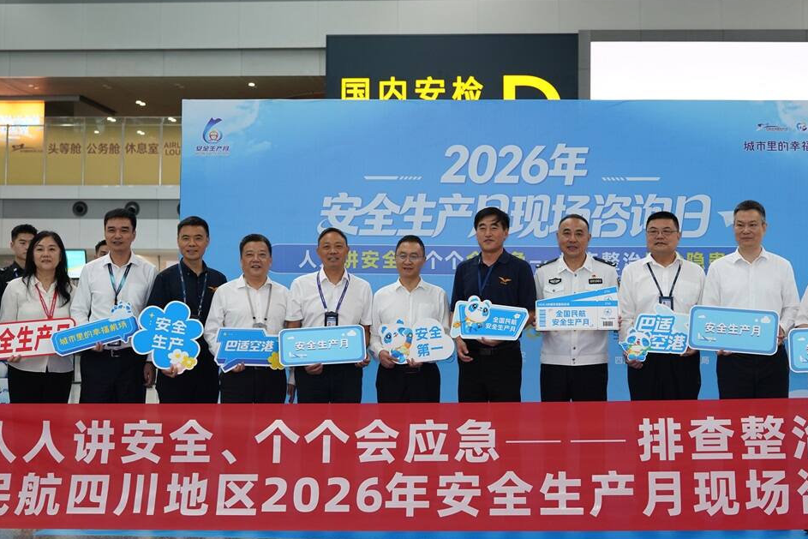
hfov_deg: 33.8
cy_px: 256
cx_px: 501
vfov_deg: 23.0
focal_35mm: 59
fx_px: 1324
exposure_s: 1/200
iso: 800
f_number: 2.8
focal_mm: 35
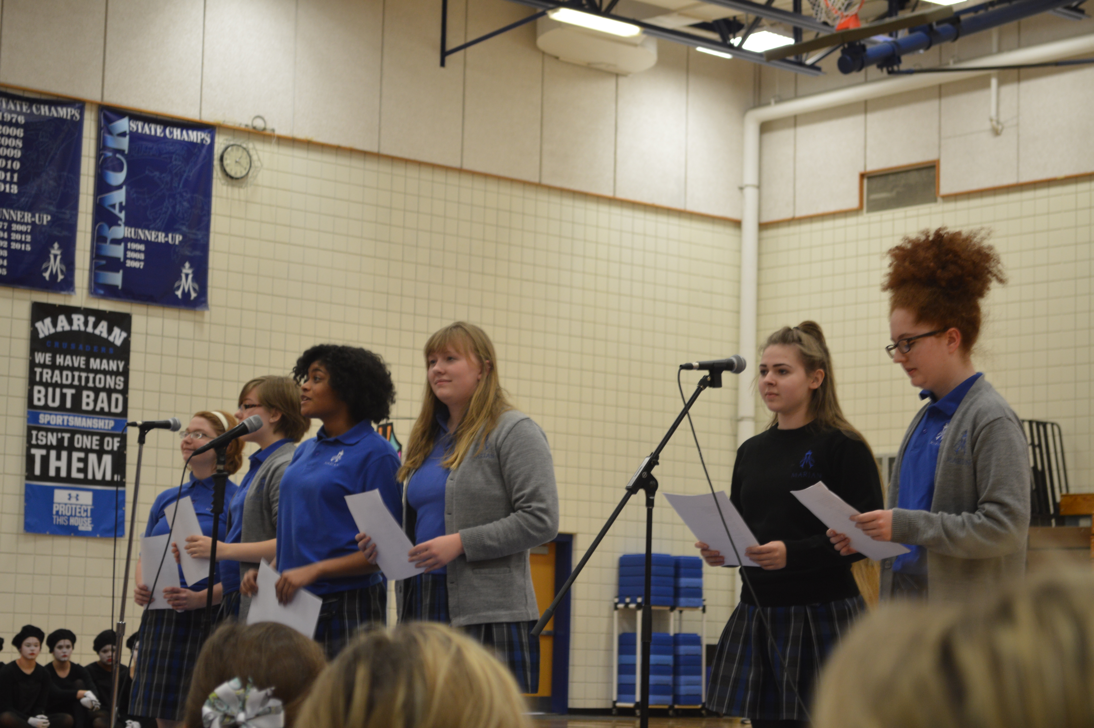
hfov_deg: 24.6
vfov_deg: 16.5
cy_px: 364
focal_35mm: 82
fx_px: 2505
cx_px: 547
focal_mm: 55
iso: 400
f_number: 5.6
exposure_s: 1/25
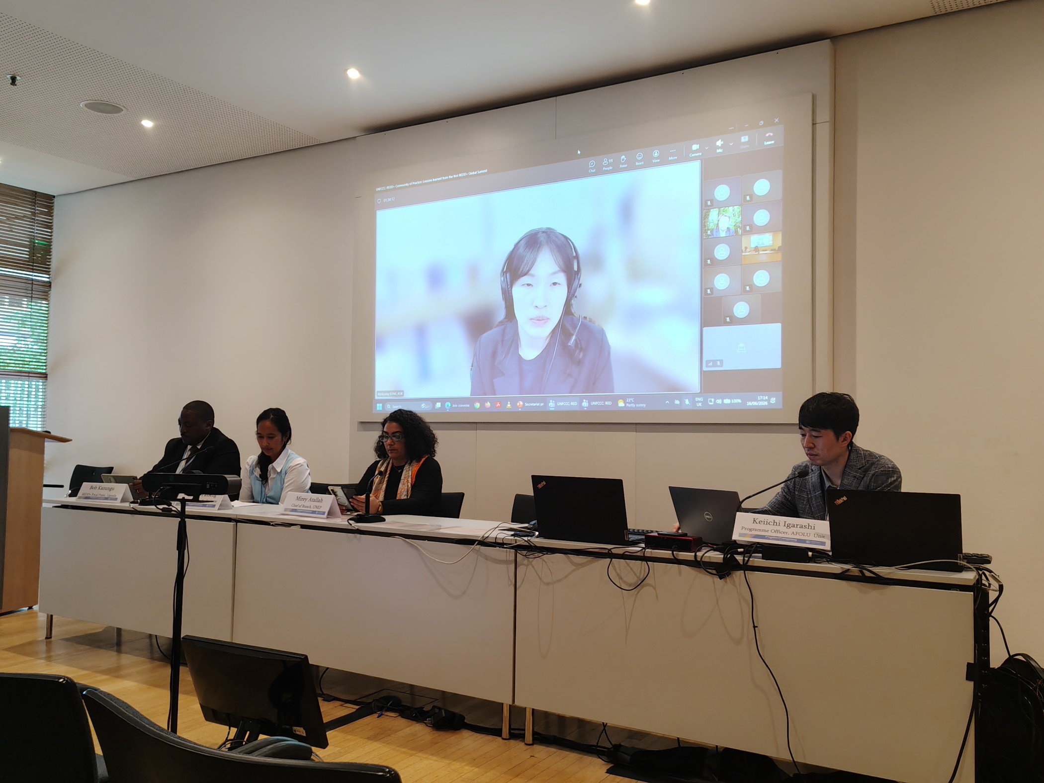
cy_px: 392
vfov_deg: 48.2
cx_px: 522
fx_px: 875
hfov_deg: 61.7
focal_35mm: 29
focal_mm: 5.56
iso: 248
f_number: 1.88
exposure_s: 1/100
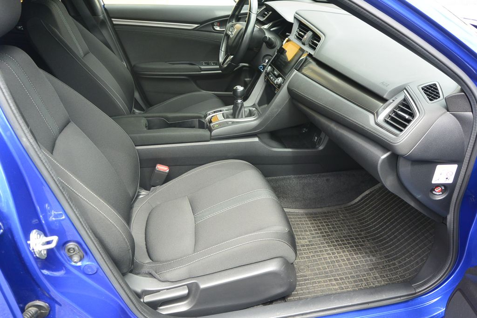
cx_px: 238
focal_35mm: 29
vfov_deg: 45.0
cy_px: 159
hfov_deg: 63.7
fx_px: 384
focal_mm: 11
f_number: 3.5
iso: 160
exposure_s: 1/160
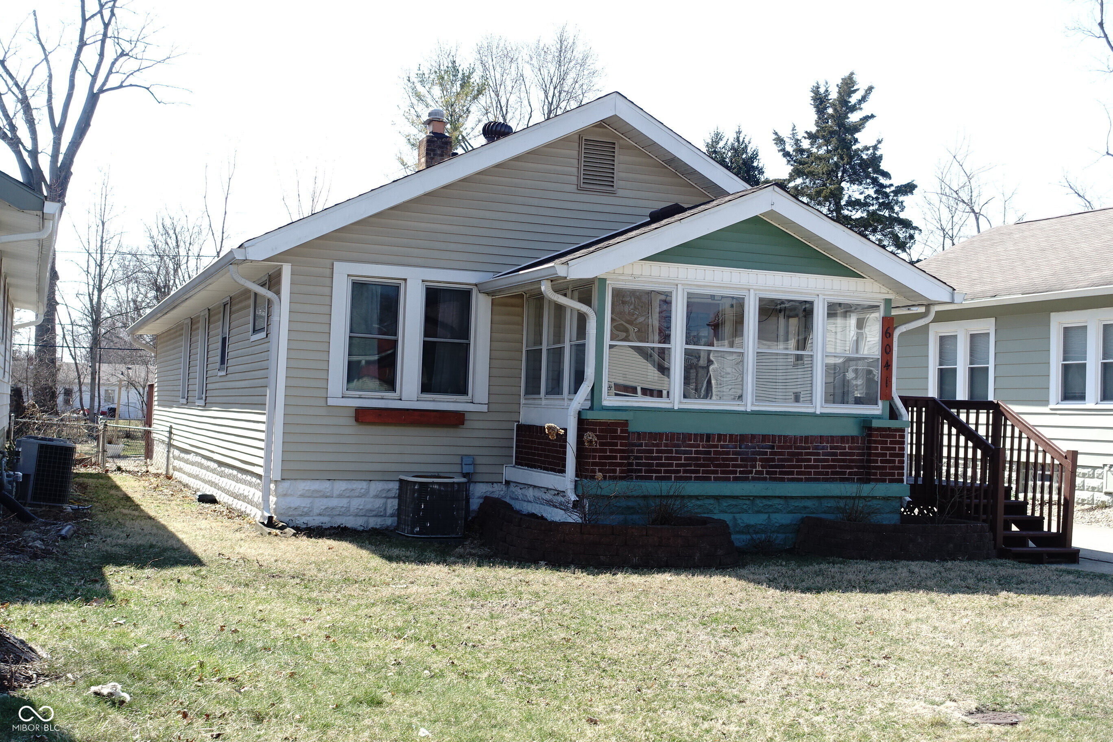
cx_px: 556
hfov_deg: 47.4
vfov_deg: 32.6
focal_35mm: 41
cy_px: 371
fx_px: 1267
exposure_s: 1/100
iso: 125
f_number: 3.2
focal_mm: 15.1
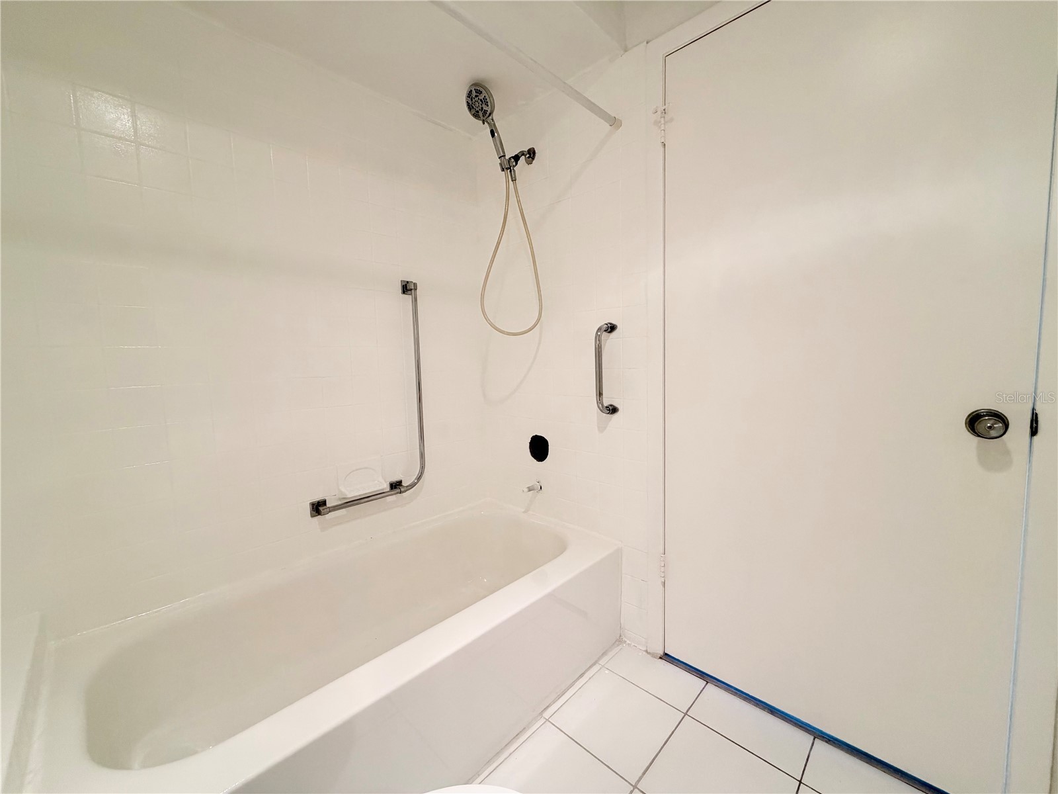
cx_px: 529
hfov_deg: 102.1
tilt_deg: -5.1
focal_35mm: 14
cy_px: 397
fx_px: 428
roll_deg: +1.7
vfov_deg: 85.7
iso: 200
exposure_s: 1/120
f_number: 2.2
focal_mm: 2.22
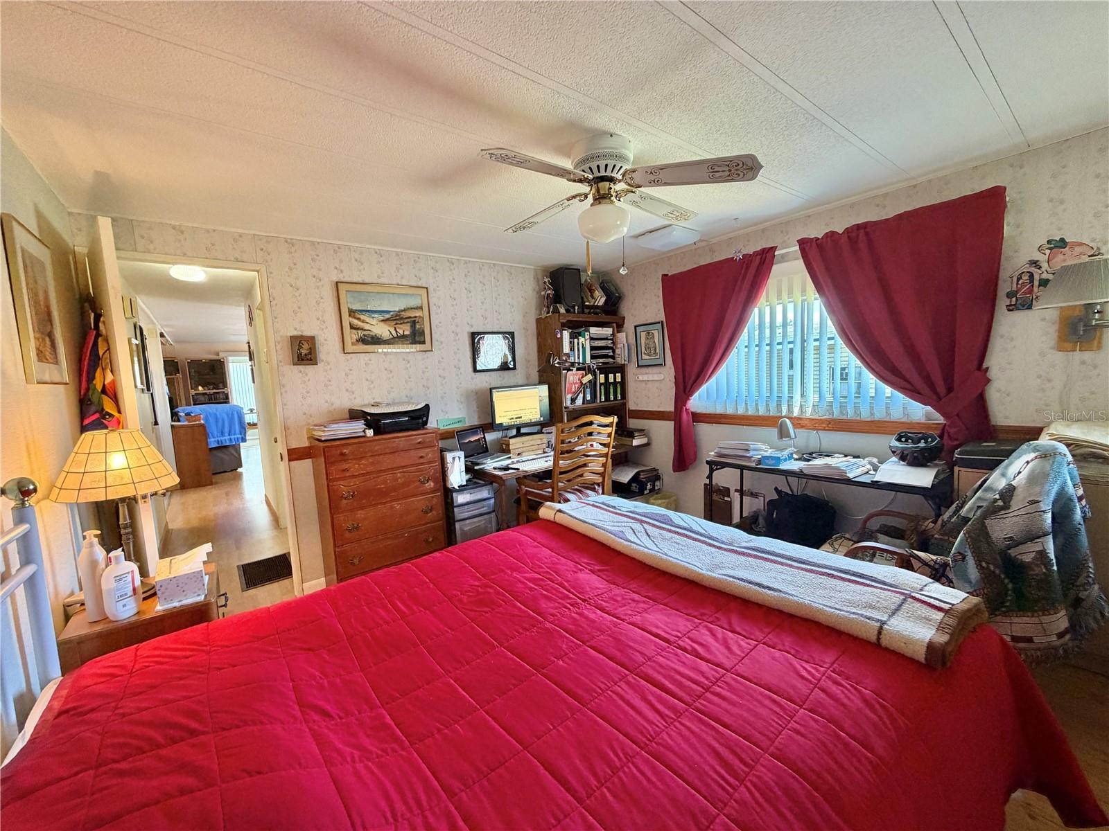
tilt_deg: -5.0
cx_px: 554
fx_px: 449
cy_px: 416
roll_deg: +3.0
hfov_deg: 102.1
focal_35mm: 14
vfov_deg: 85.7
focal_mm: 2.22
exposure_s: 1/60
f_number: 2.2
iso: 250
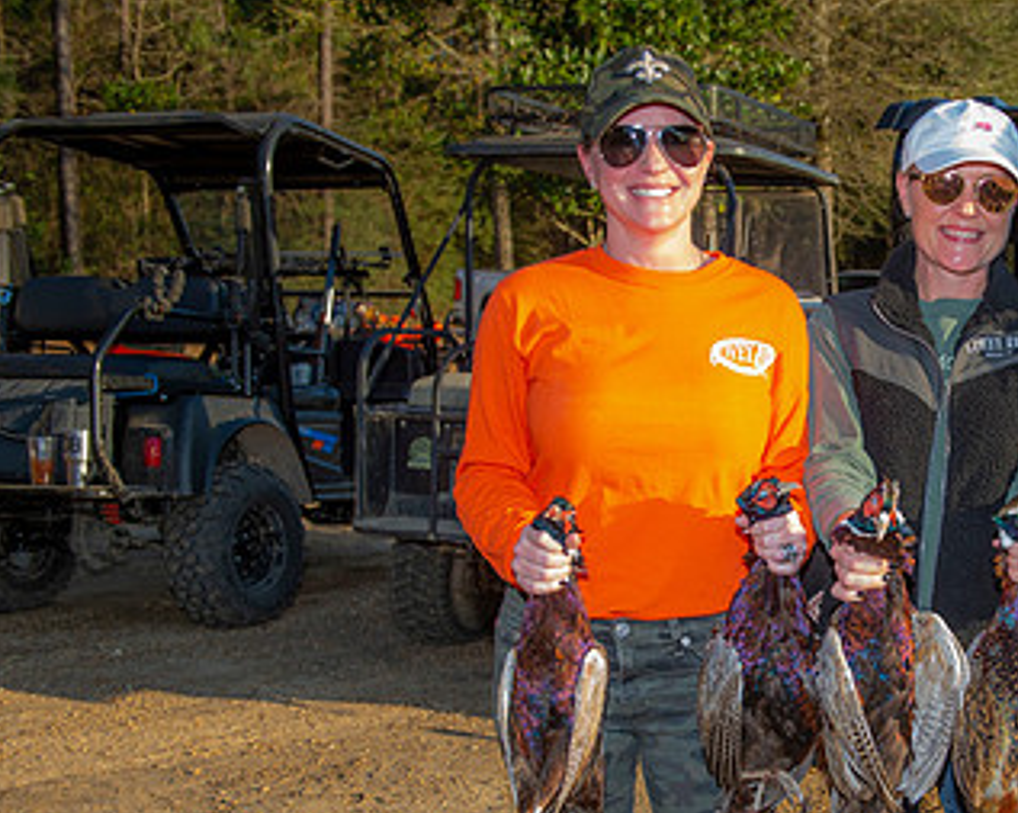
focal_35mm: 55
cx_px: 870
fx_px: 1656
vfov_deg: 27.4
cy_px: 559
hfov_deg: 32.8
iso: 50
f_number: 5
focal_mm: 32
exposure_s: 1/160
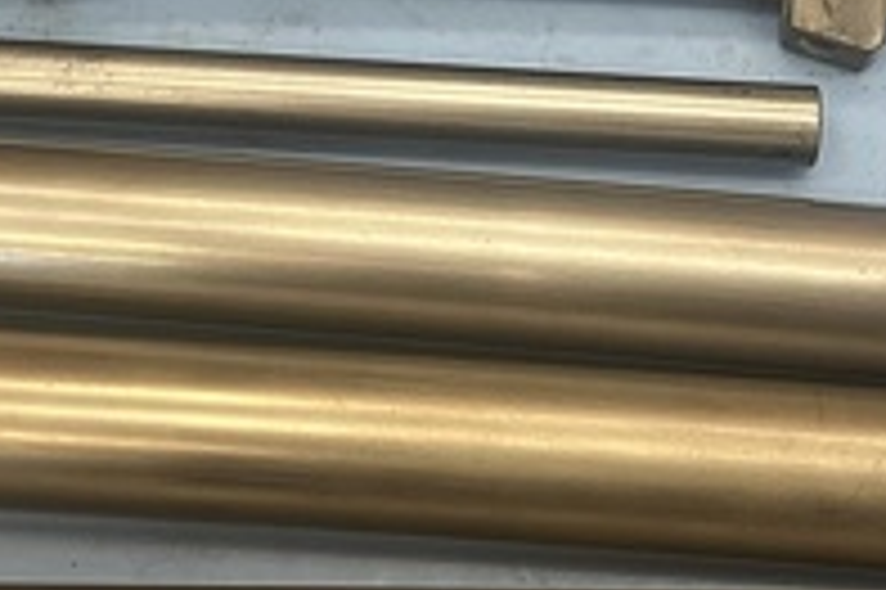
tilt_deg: -69.6
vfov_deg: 15.4
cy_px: 99
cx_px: 526
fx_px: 2164
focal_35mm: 88
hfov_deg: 23.1
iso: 125
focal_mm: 5.1
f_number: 1.6
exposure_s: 1/107
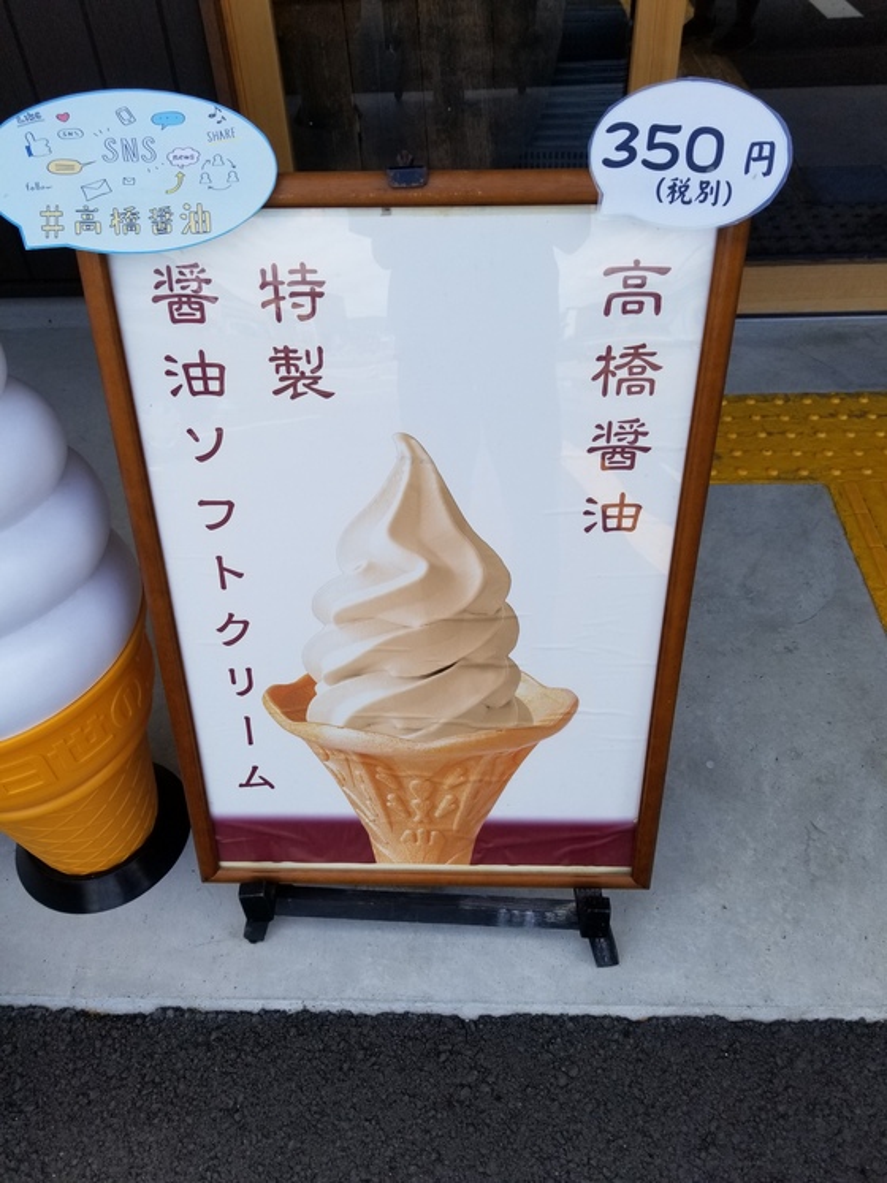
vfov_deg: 67.3
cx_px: 444
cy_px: 592
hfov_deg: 53.1
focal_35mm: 26
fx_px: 889
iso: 50
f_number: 1.7
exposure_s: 1/788
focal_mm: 4.3
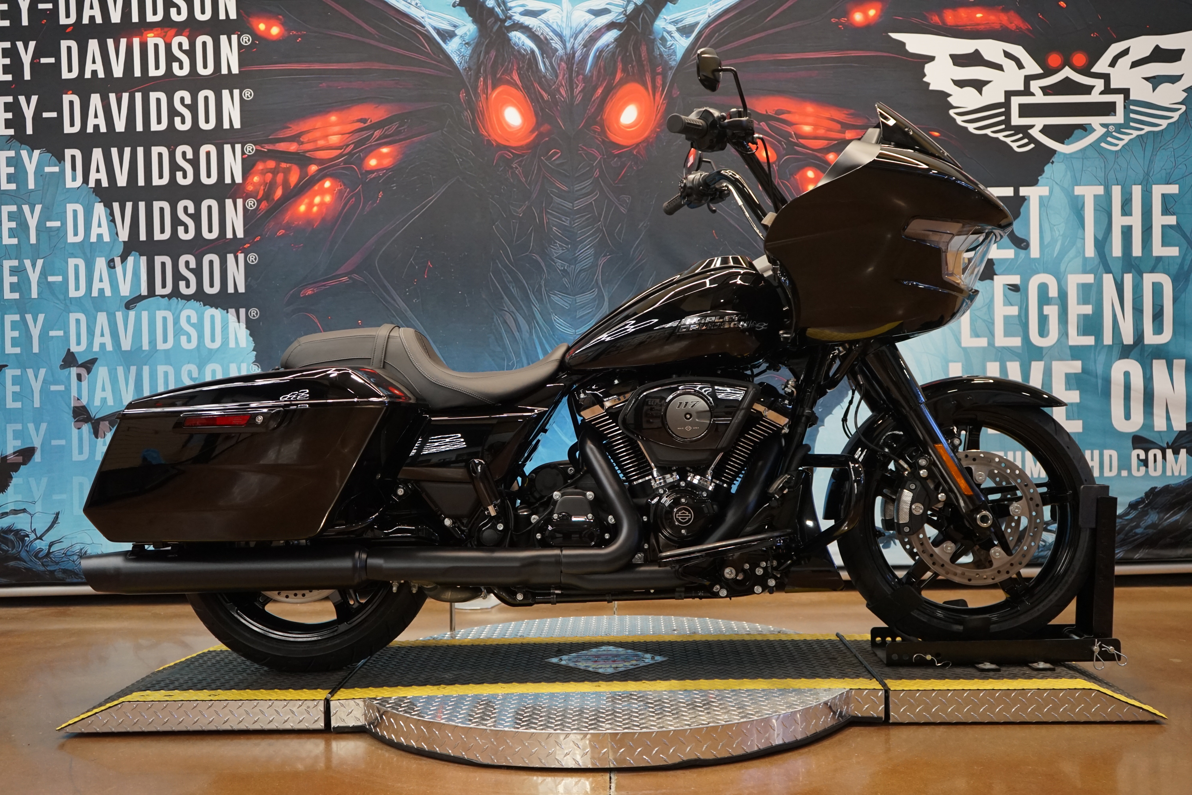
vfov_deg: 38.9
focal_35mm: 34
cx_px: 596
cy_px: 398
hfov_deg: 55.8
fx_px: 1126
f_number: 4
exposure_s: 1/160
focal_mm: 34
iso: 1600
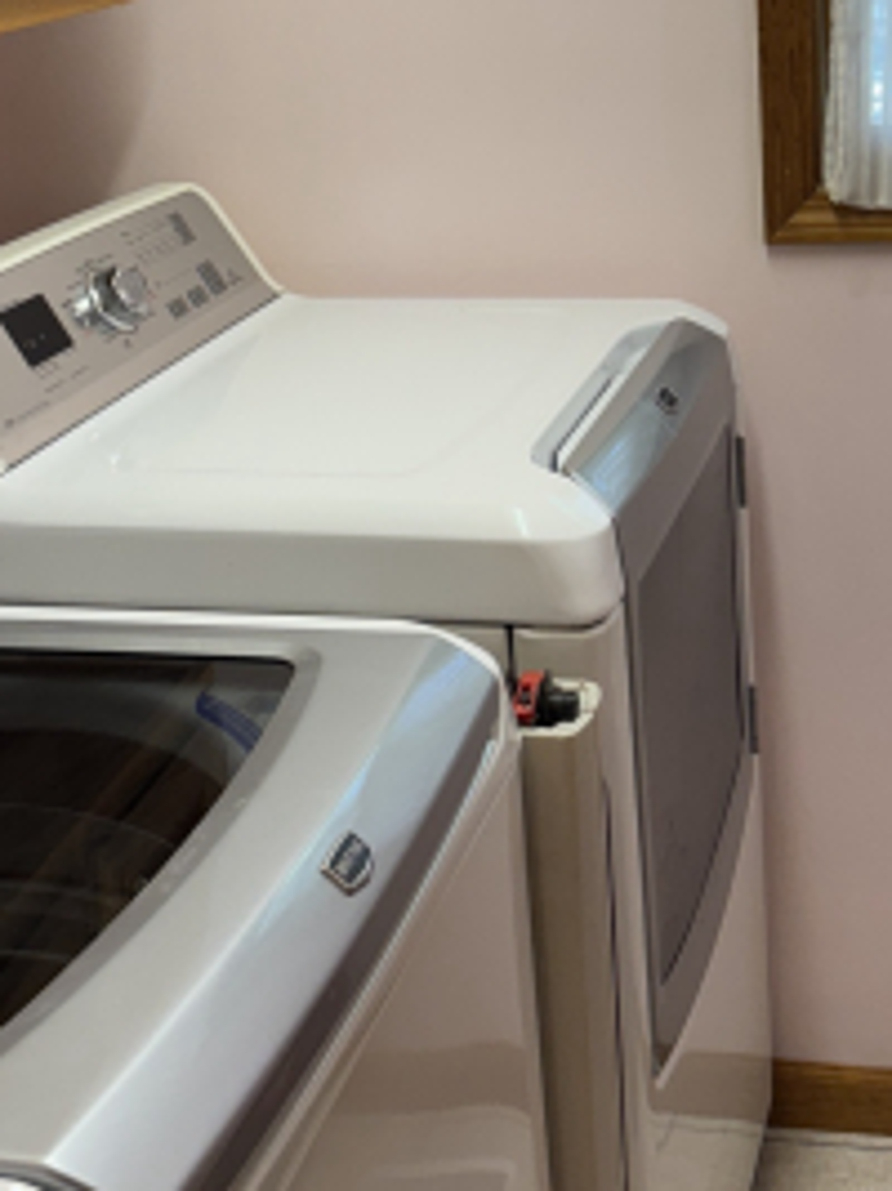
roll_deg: +5.0
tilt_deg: -10.6
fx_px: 2063
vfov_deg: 31.5
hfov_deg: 24.4
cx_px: 482
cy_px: 256
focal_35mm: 60
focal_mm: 6.76
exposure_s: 1/120
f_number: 1.78
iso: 125
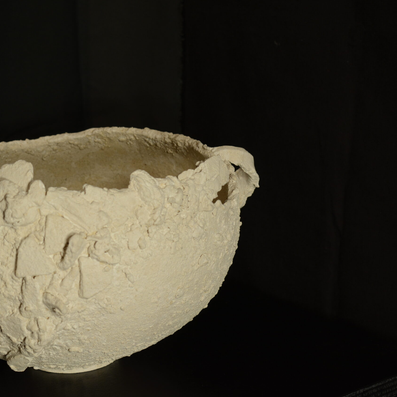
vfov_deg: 20.0
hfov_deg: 20.0
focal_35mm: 87
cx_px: 139
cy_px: 198
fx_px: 1124
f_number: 6.3
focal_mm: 45
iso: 400
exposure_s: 1/60
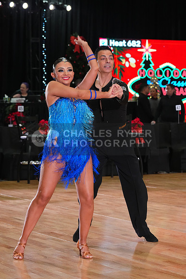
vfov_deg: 19.1
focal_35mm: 107
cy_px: 140
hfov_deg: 12.8
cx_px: 93
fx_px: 829
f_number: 6.3
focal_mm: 107
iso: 4000
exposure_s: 1/200
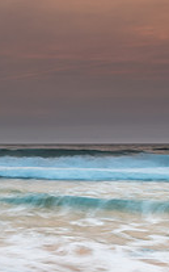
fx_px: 517
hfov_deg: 16.2
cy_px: 178
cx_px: -117
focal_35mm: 70
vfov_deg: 29.2
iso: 50
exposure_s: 1
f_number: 9
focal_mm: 24
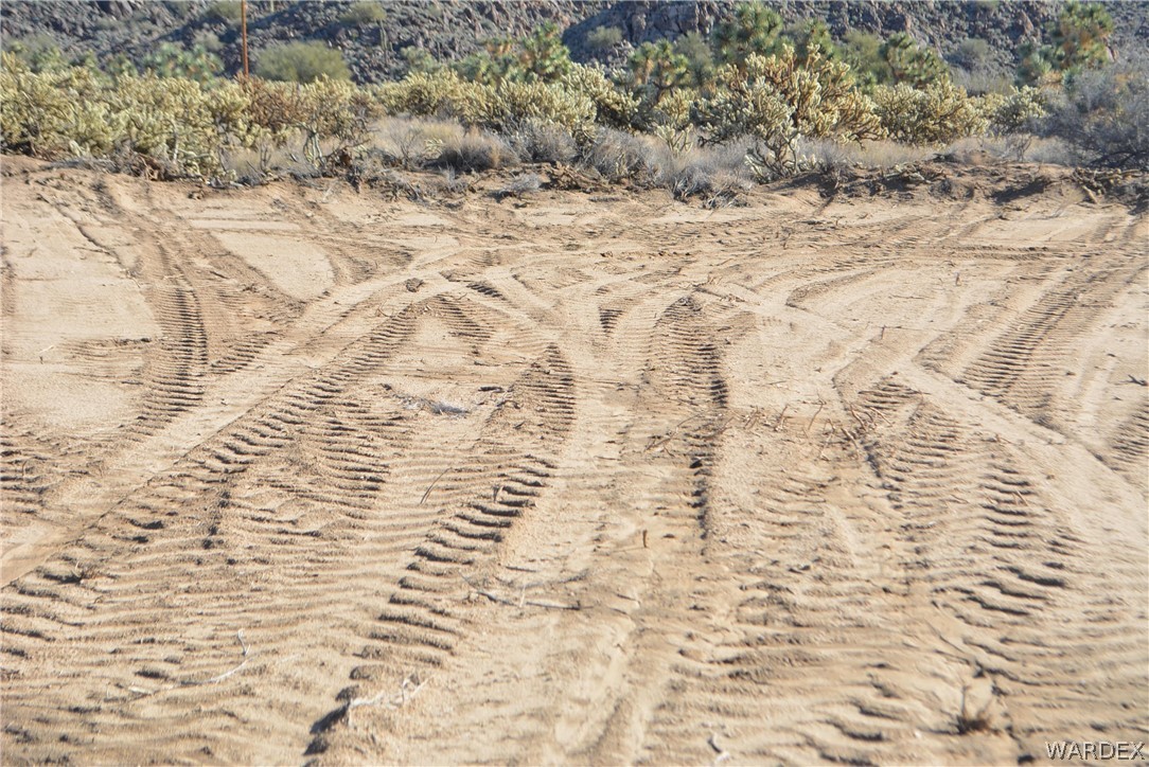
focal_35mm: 82
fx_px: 2634
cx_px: 574
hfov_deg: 24.6
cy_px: 384
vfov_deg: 16.6
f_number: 8
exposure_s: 1/125
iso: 100
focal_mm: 55
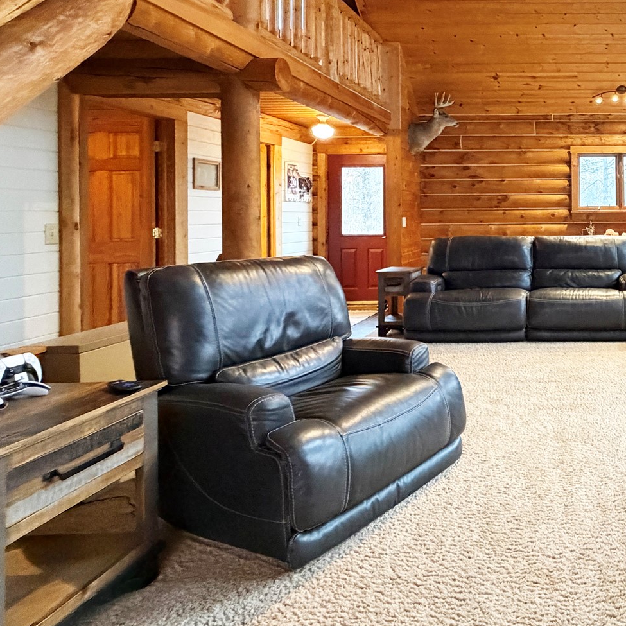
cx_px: 578
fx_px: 532
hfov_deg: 52.5
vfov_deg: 59.5
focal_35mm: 26
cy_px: 207
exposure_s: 1/60
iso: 800
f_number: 2.2
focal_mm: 2.22
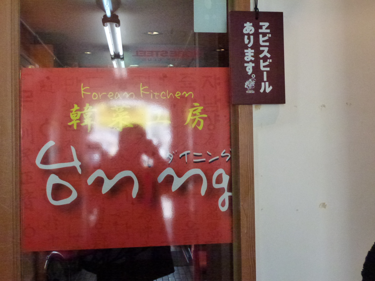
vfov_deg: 35.1
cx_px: 188
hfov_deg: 45.8
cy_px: 140
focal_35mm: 41
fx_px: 444
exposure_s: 1/200
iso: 1600
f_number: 3.9
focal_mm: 7.4
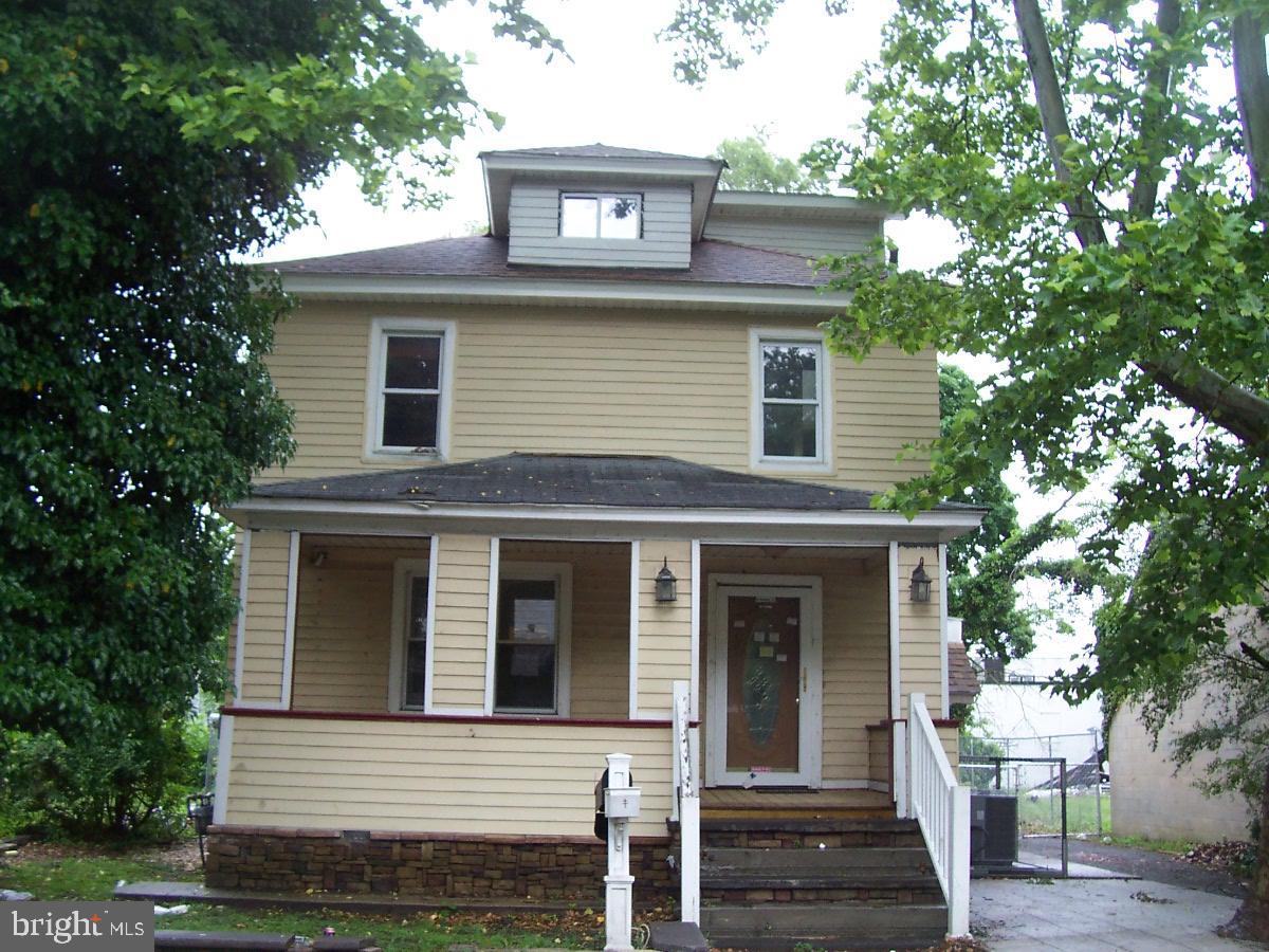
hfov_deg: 50.1
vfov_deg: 38.7
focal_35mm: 37
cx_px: 634
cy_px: 476
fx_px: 1356
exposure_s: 1/125
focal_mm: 5.6
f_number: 2.8
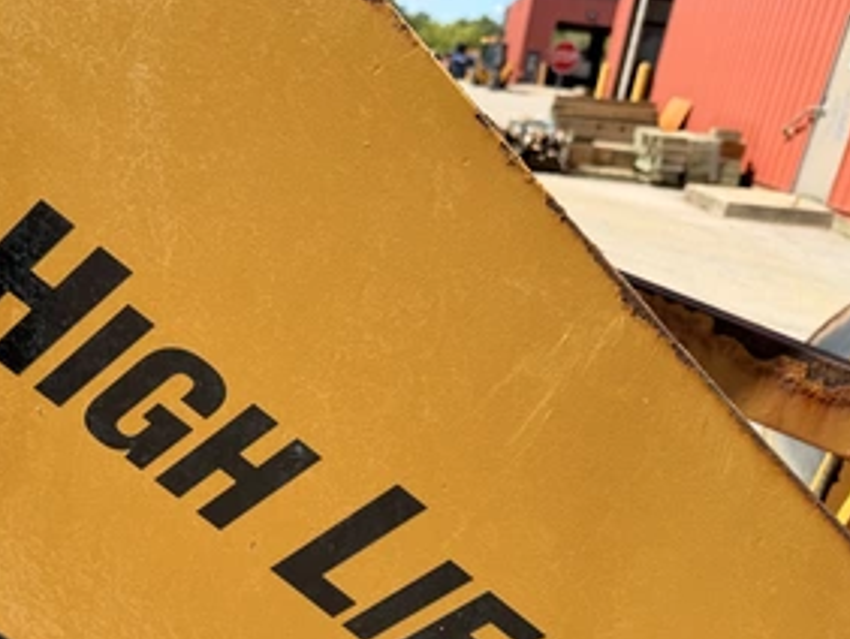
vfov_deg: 41.2
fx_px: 836
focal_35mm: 34
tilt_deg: -26.8
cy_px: 440
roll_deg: -9.0
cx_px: 295
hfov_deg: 53.0
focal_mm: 6.76
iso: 100
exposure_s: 1/3021
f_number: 1.78
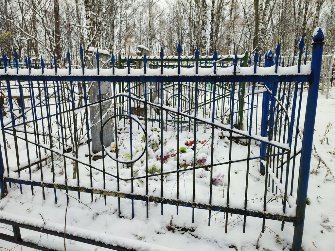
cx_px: 168
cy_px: 126
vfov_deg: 54.9
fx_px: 242
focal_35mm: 25
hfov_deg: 69.4
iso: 99
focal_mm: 6.04
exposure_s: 1/100
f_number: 1.9
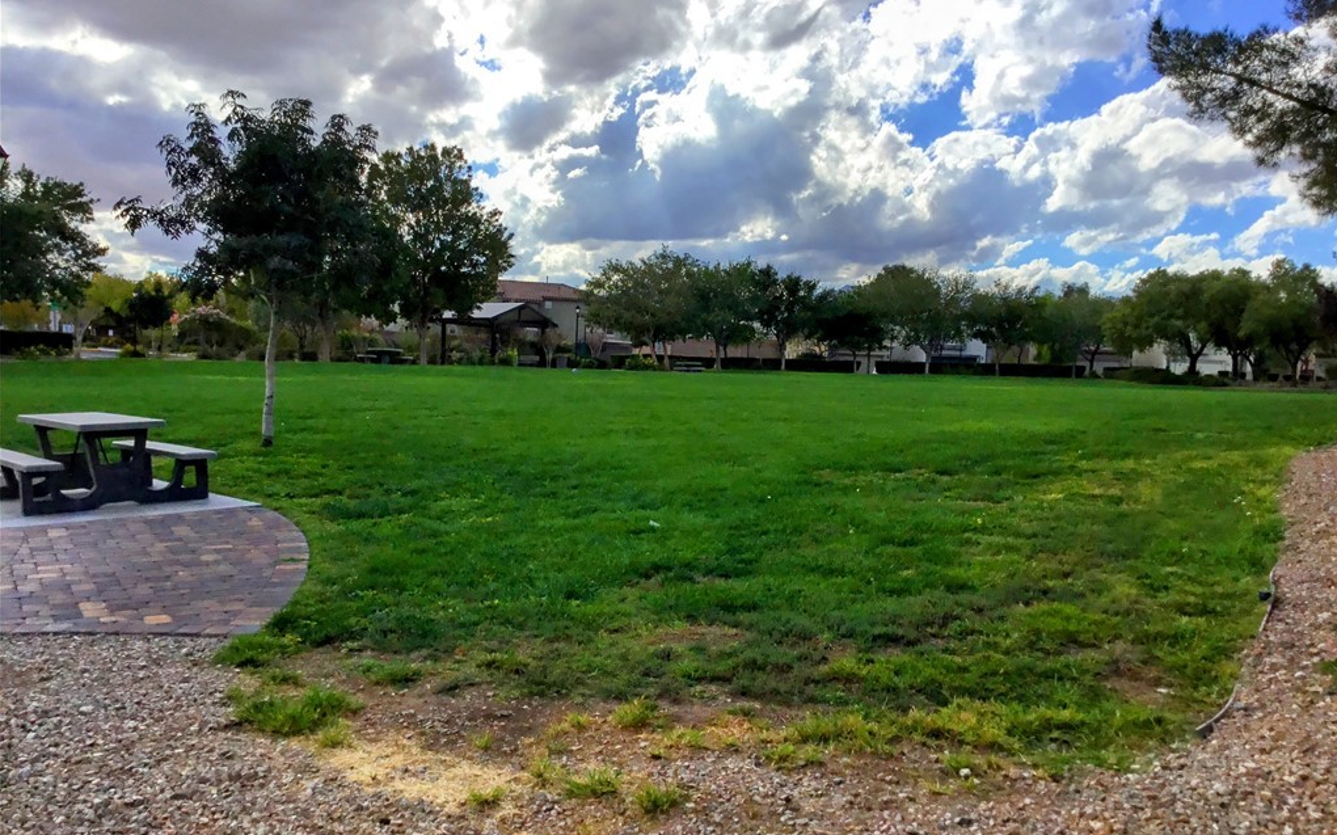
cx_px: 670
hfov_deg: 58.2
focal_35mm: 33
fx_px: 1202
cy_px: 461
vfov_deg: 38.3
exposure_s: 1/2203
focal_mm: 3.3
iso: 25
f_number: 2.4
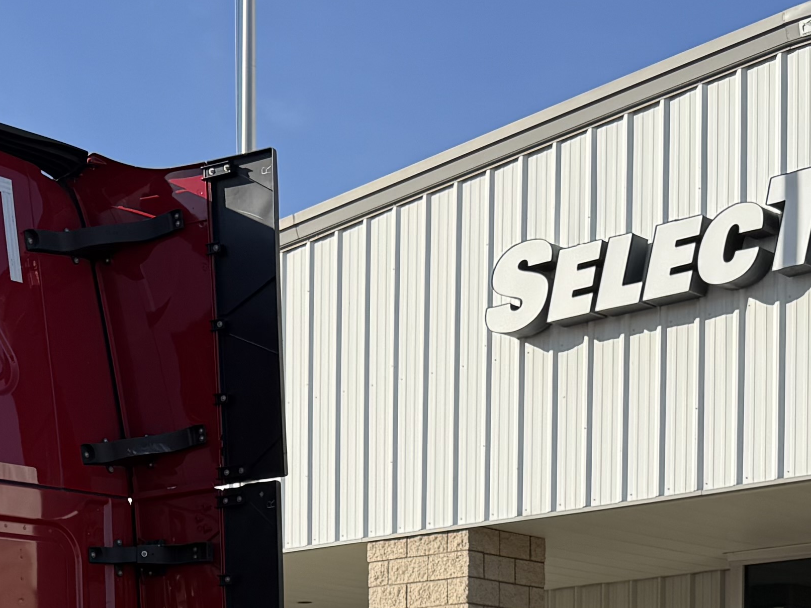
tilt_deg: +1.9
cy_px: 813
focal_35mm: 85
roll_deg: -1.3
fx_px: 1992
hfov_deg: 22.8
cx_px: 215
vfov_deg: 16.3
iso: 80
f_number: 1.78
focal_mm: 6.76
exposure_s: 1/2801
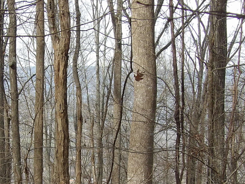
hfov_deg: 14.9
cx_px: 66
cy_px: 164
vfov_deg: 11.2
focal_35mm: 132
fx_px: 934
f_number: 3.8
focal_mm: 8.2
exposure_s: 1/237
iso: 100
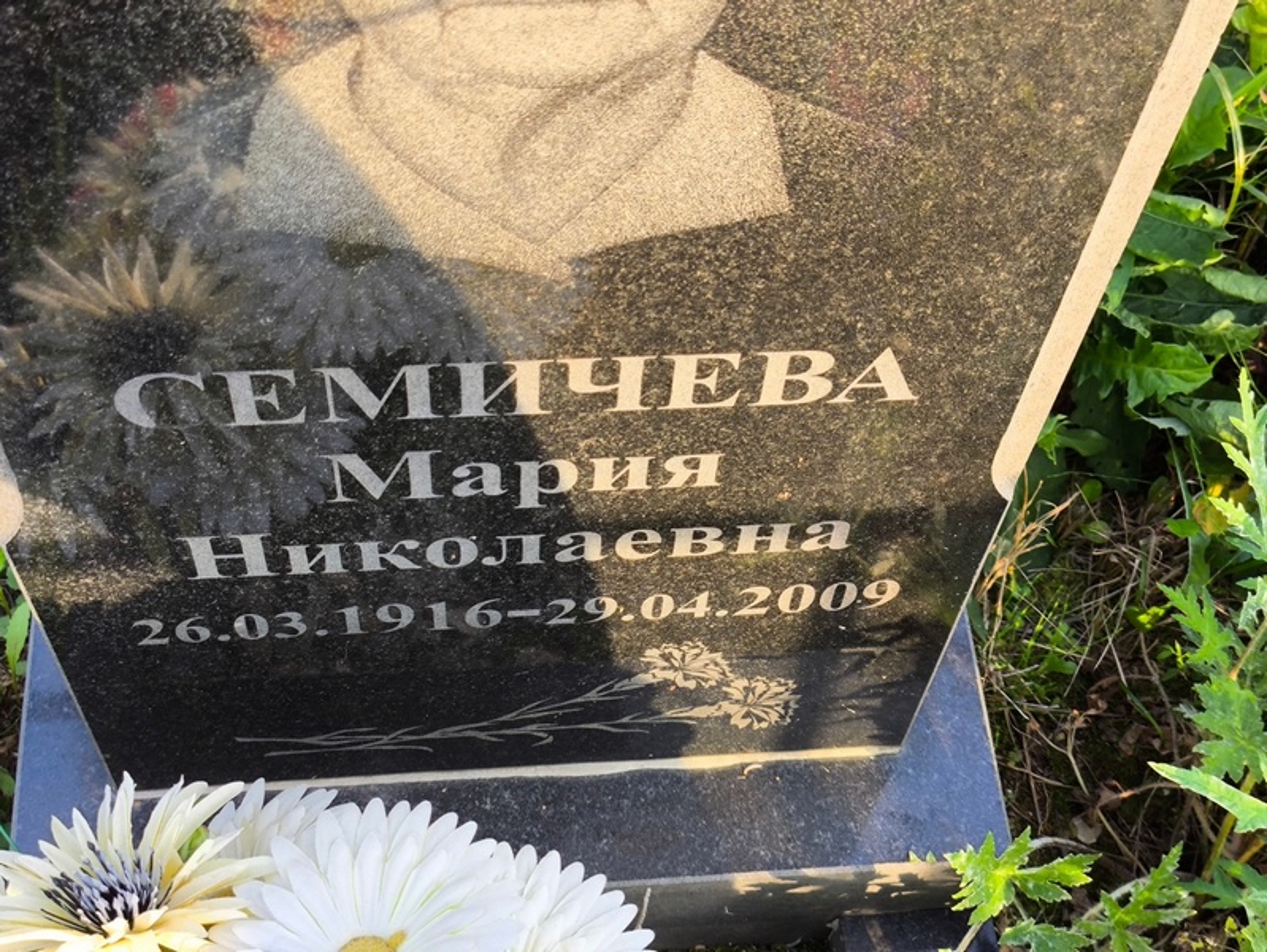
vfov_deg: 29.1
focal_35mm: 50
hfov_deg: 38.2
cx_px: 634
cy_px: 476
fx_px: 1831
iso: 50
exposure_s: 1/100
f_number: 1.7
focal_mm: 4.71
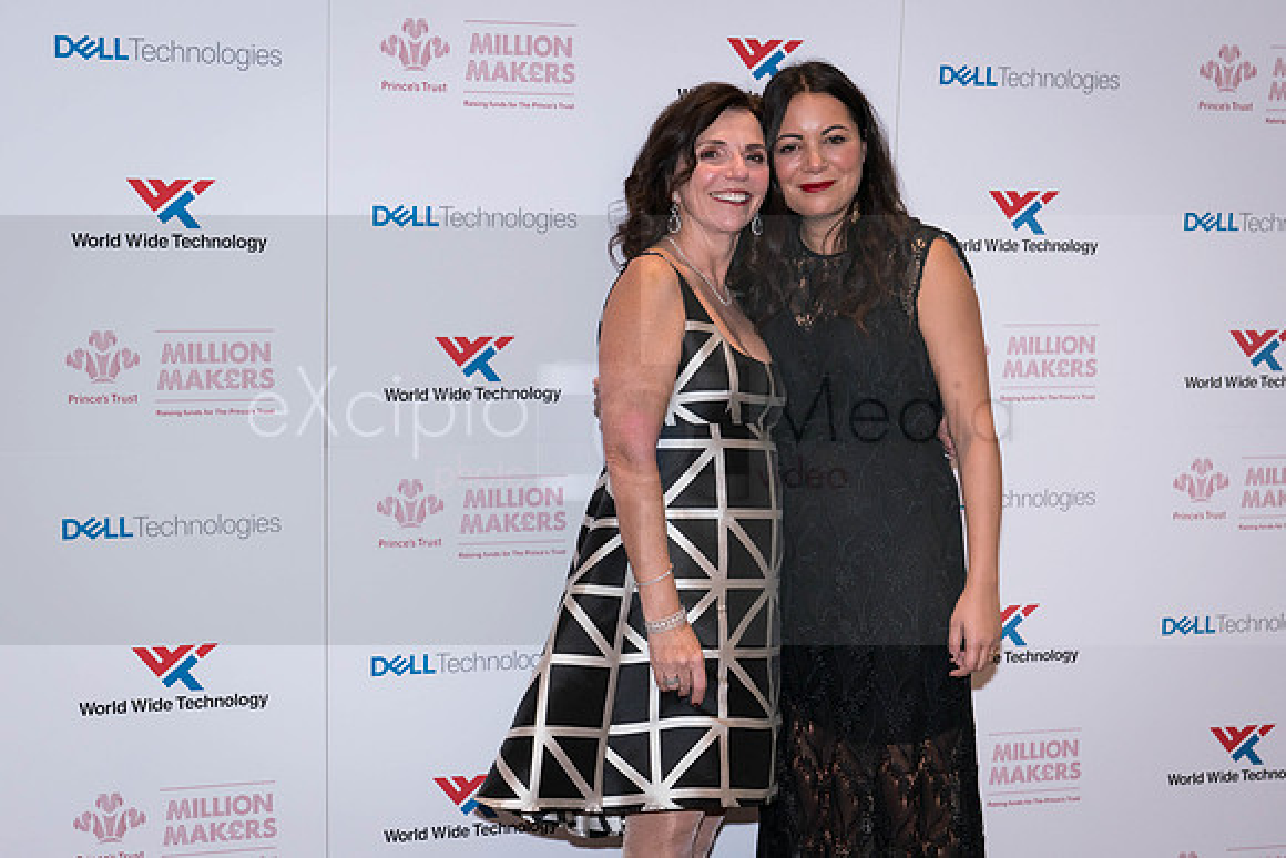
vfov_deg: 24.7
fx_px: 1962
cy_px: 466
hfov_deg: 36.2
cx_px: 537
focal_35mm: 55
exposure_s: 1/100
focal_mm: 45
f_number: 4
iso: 1600
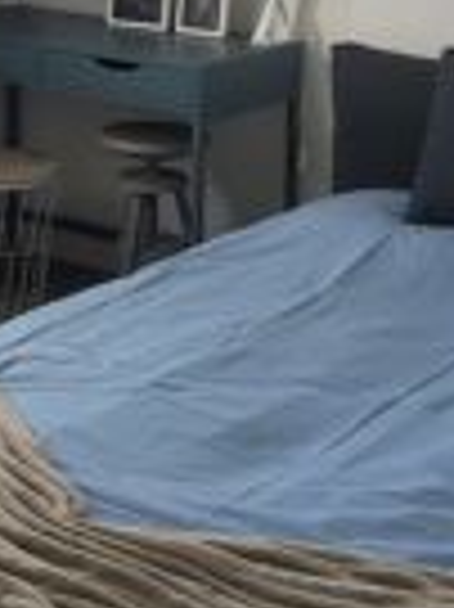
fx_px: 1436
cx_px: 103
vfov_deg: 22.7
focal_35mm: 82
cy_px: -29
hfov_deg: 17.8
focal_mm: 5.4
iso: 80
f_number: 1.8
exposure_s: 1/100
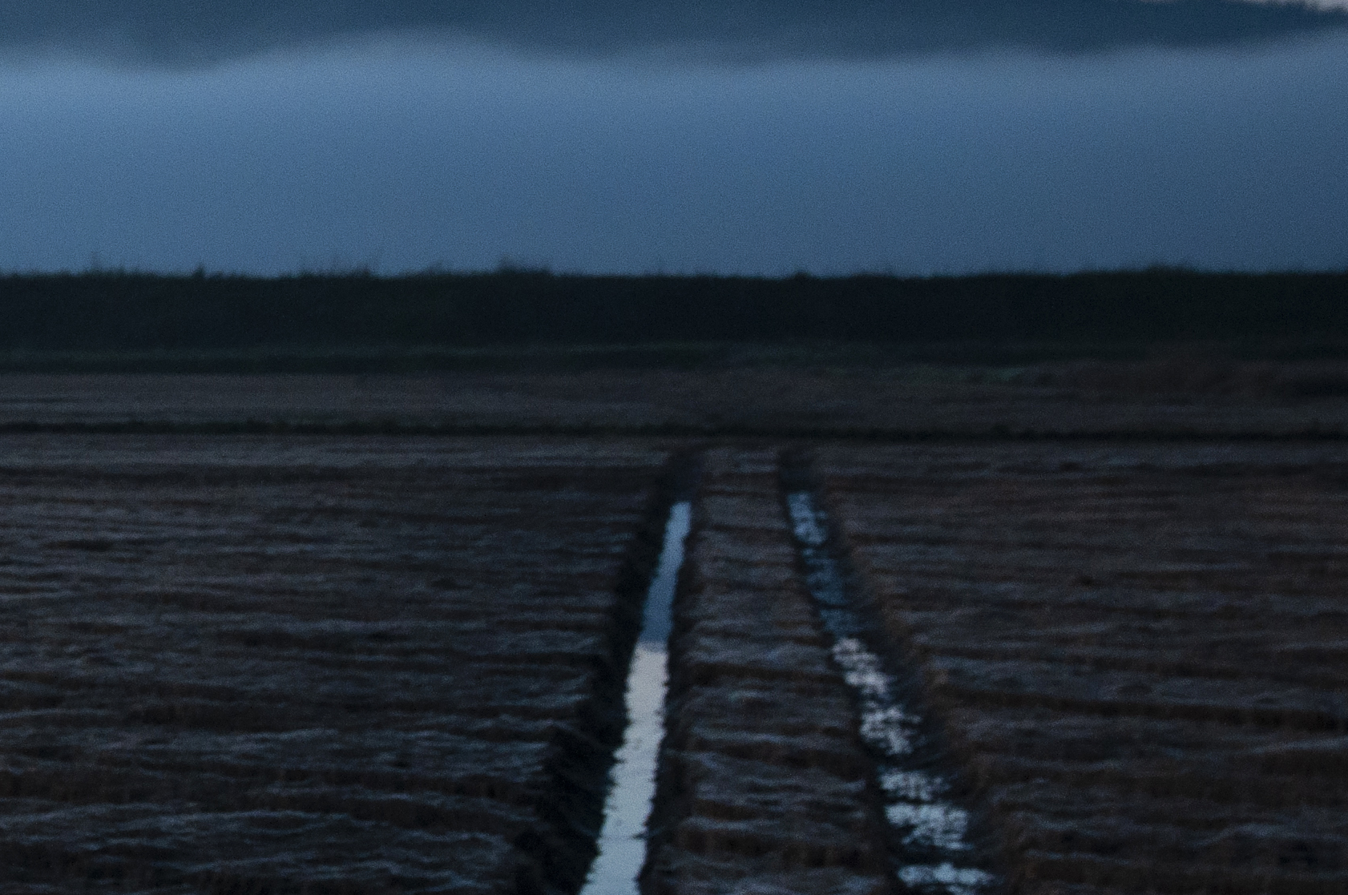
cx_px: -5
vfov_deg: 8.9
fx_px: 5722
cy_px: 435
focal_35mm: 153
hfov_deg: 13.3
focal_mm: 40
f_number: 4.5
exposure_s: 1/8
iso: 640
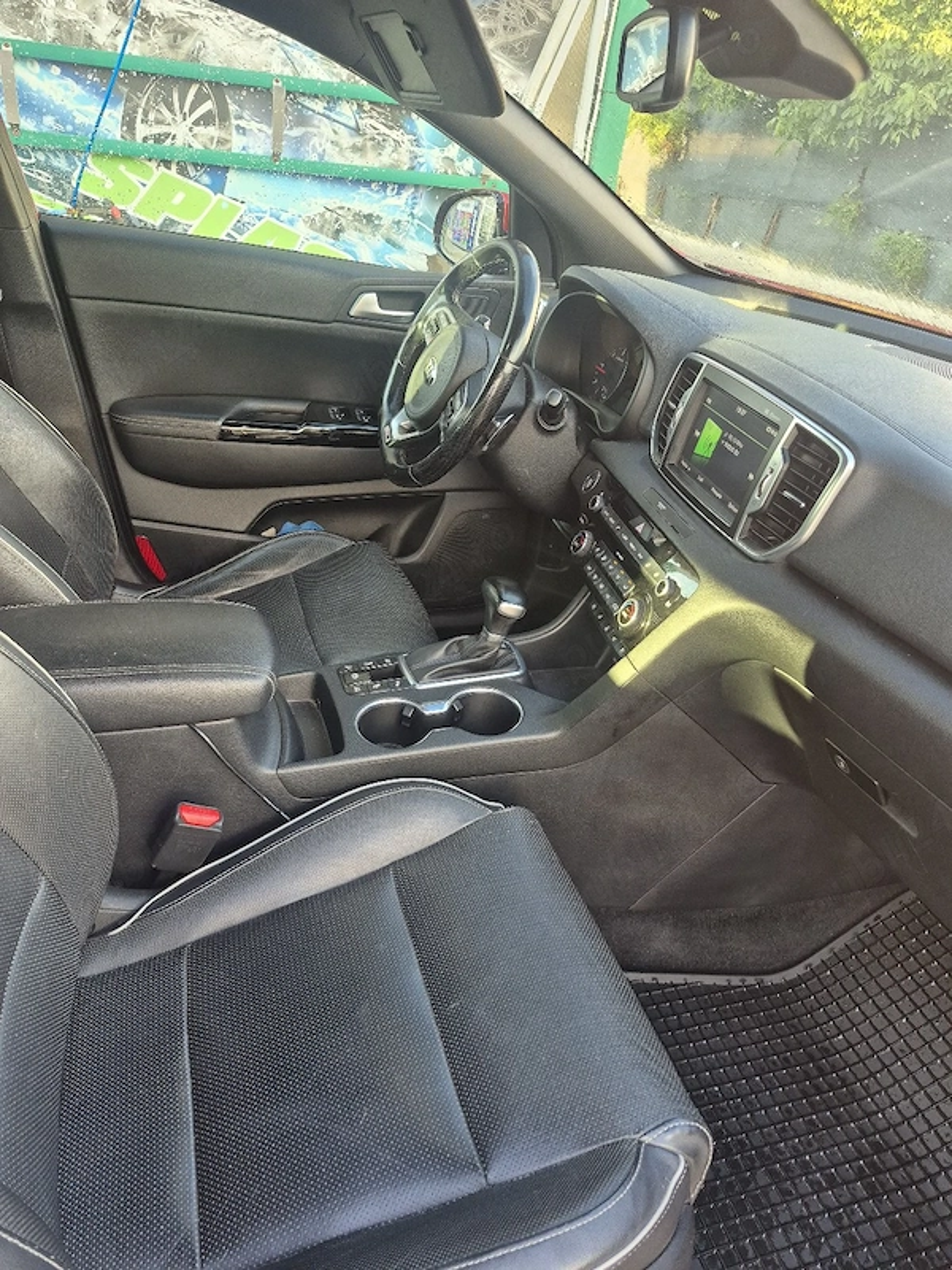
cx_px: 476
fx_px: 843
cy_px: 635
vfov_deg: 73.9
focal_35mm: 23
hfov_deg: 58.9
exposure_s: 1/182
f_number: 1.8
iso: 125
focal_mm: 5.4
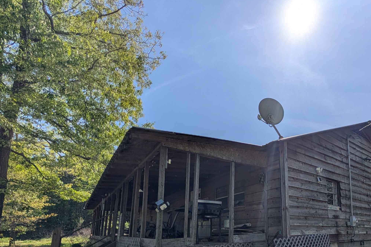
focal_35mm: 19
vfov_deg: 58.2
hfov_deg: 84.1
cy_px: 207
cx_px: 245
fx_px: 196
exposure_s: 1/6494
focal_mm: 2.02
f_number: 1.7
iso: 43
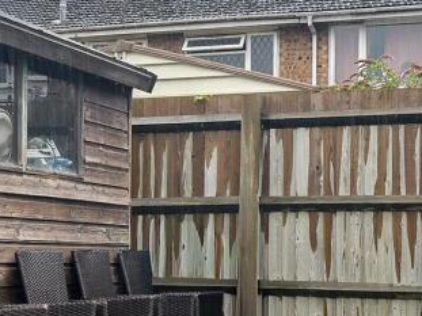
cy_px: 246
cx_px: 209
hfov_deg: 20.7
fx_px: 1158
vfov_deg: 15.5
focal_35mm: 95
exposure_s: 1/40
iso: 160
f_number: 8
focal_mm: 20
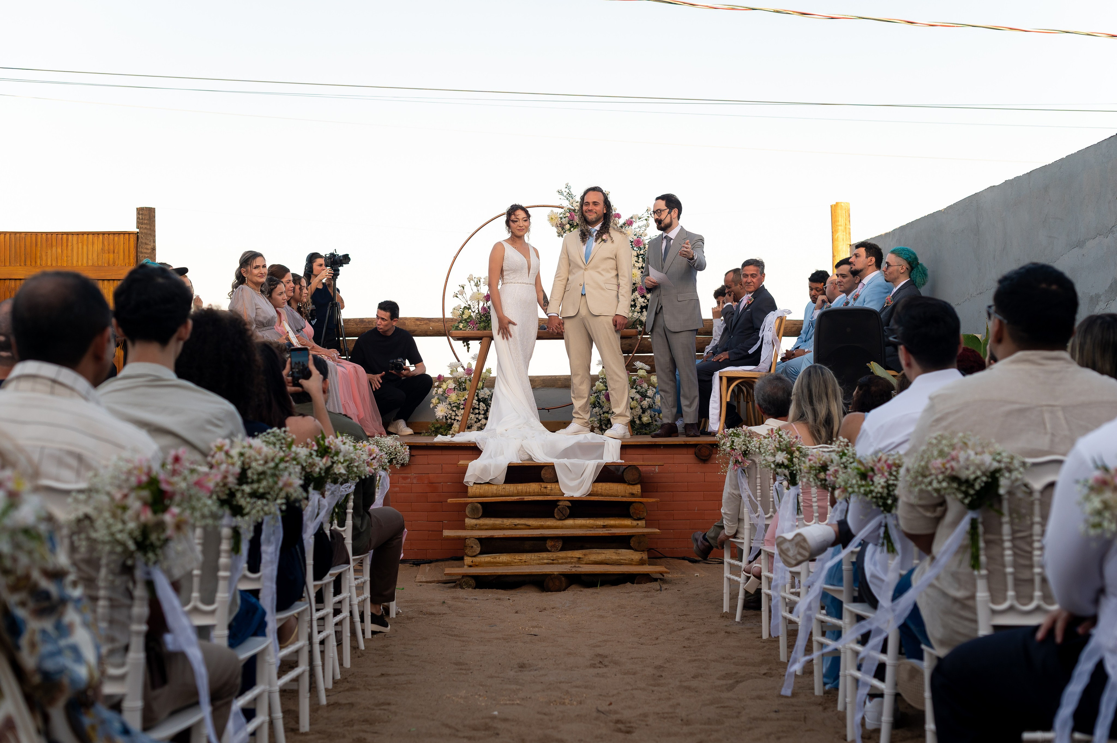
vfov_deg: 26.2
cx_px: 558
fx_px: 1594
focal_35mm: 51
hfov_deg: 38.6
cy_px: 372
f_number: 3.2
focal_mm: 50
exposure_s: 1/640
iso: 200
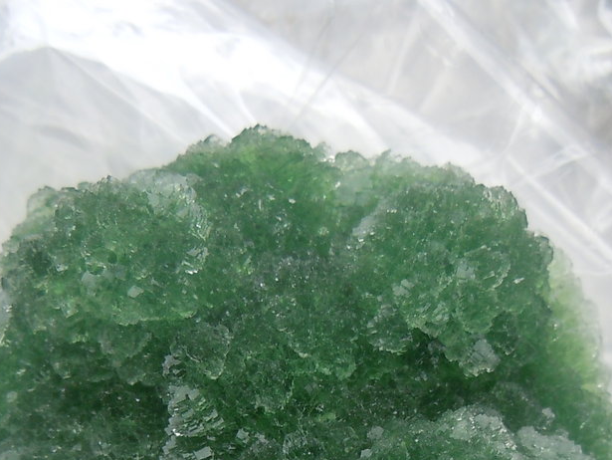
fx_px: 1380
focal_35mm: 78
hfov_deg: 25.0
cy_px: 526
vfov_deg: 18.1
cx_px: 304
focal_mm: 5.4
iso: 100
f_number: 3.5
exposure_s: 1/160
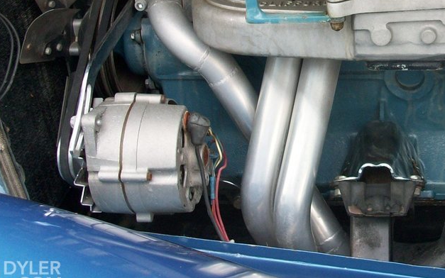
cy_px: -14
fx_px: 837
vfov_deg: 18.3
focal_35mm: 69
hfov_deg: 28.9
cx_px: 373
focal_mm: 5.7
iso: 64
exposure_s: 1/129
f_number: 2.8
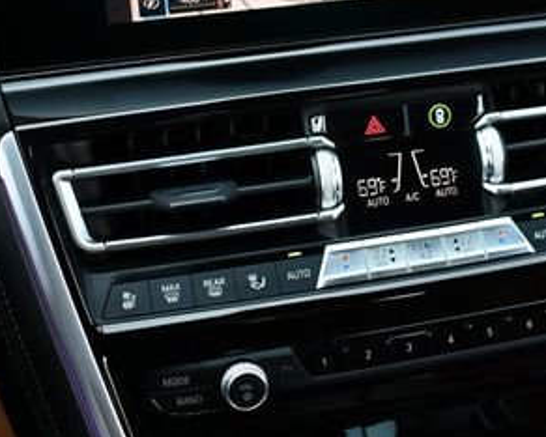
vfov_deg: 20.5
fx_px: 1197
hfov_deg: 25.5
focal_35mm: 74
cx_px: 380
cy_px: 82
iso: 560
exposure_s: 1/250
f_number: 3.5
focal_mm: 18
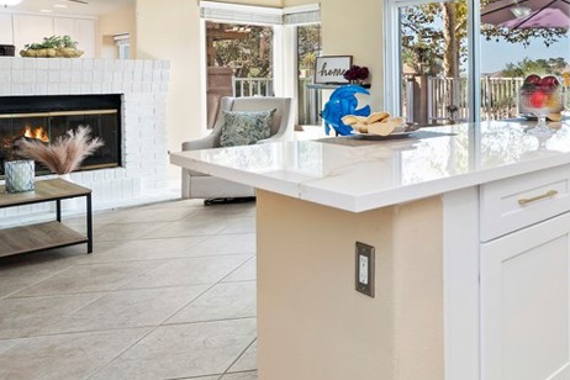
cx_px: 601
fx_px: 491
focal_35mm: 31
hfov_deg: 47.2
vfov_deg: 40.6
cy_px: 77
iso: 500
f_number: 10
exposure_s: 1/10
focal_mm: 14
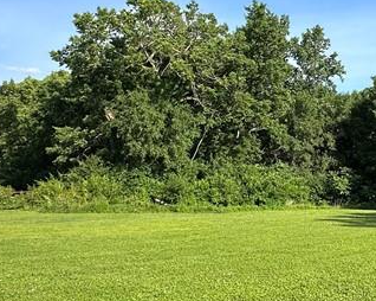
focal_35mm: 44
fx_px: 489
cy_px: 108
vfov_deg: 33.9
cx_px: 323
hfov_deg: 39.6
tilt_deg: +7.3
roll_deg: +2.6
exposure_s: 1/1171
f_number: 2.2
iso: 50
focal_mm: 2.22
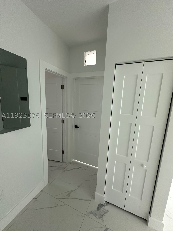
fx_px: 93
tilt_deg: -9.4
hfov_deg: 85.7
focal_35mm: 14
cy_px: 116
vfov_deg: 102.1
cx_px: 86
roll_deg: -1.8
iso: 200
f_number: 2.2
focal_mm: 2.22
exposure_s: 1/99
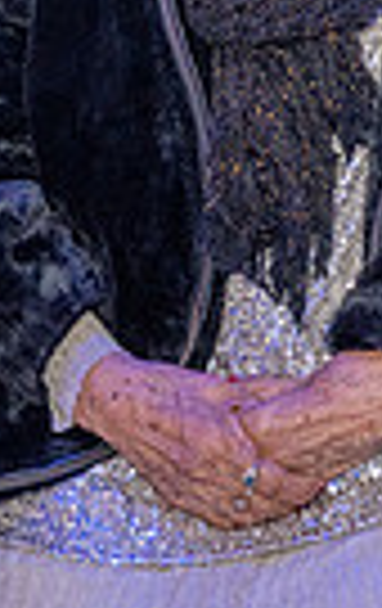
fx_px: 2866
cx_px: 445
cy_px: -288
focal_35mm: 173
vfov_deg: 11.6
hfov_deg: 7.6
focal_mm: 34
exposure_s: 1/125
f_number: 4.5
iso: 1000
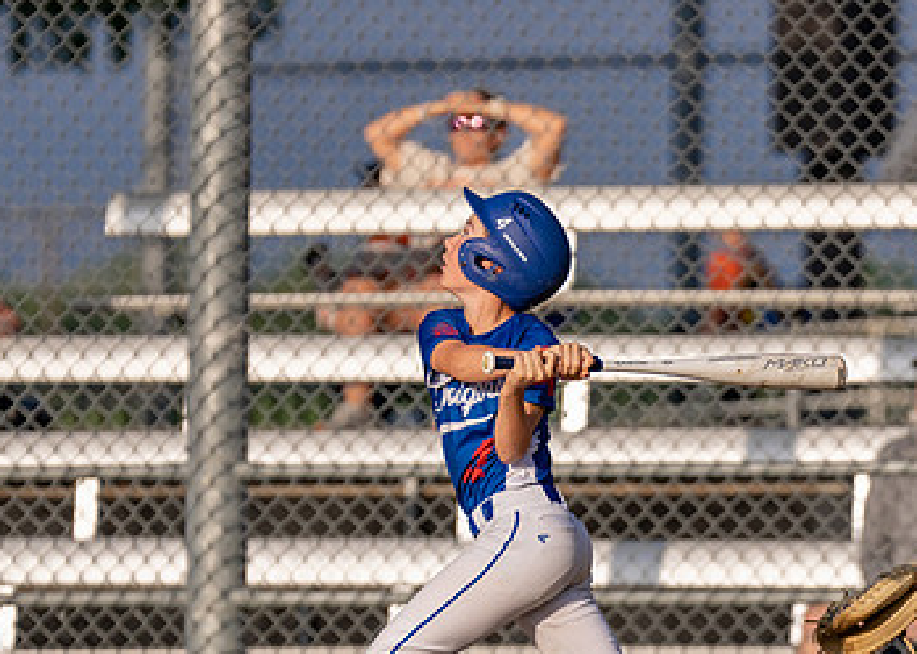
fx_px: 12882
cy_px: 633
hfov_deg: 4.1
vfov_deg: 2.9
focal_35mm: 495
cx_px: 722
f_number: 2.8
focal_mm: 200
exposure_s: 1/5000
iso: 250
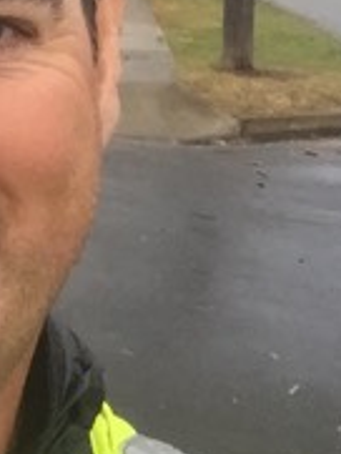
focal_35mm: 89
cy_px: 98
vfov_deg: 21.7
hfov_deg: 15.7
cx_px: -120
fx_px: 1168
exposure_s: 1/30
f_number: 2.2
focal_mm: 2.65
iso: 80
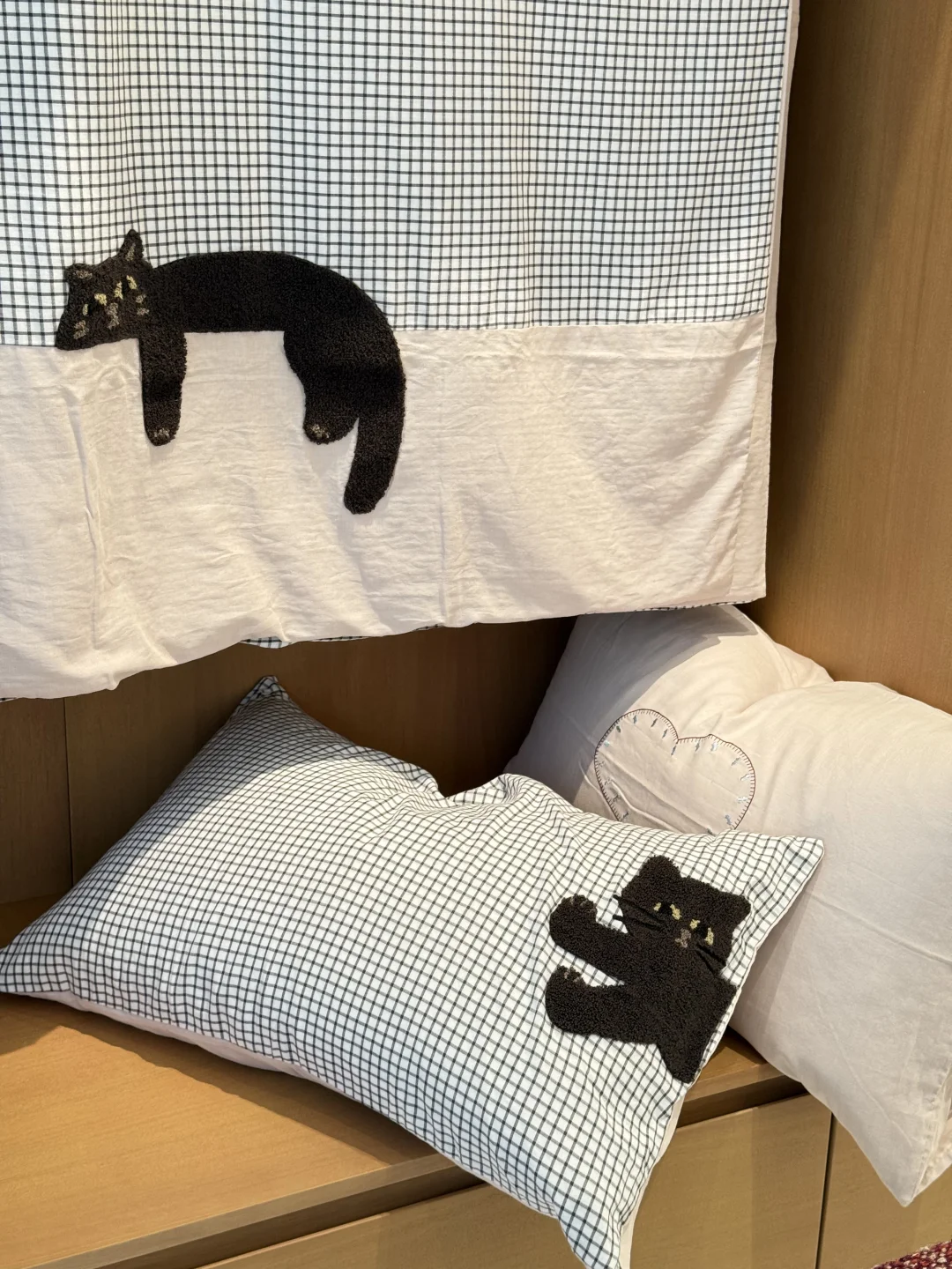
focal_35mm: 48
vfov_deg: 39.7
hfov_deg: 30.3
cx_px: 476
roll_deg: -1.6
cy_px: 634
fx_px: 1760
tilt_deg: -19.4
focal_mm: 6.76
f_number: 1.78
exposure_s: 1/66
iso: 100
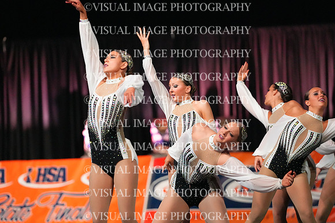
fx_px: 2792
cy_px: 112
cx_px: 168
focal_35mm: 300
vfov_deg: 4.6
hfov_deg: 6.9
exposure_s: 1/1250
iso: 16000
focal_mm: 300
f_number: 3.5
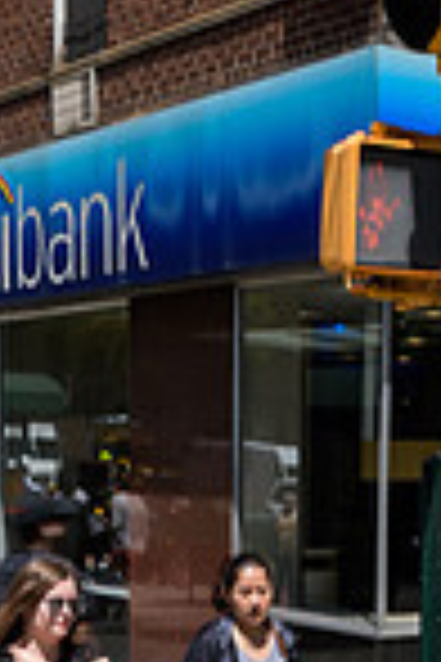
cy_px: 628
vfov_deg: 20.9
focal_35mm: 95
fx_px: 1745
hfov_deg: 14.3
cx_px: 356
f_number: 20
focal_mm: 24
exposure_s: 1/15
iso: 31
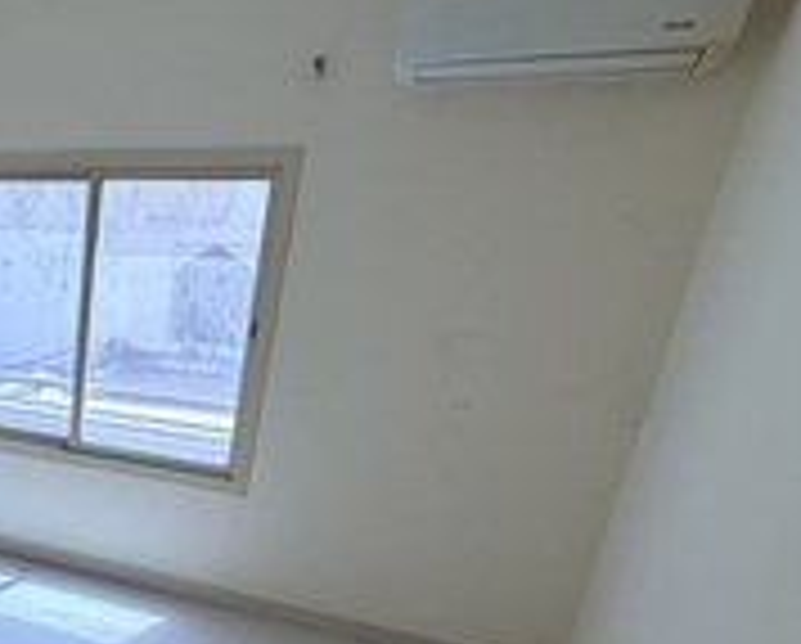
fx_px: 831
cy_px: 534
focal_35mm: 35
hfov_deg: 42.0
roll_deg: -0.8
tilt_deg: -22.0
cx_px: -56
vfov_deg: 40.2
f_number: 2.2
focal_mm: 2.22
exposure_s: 1/121
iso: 80
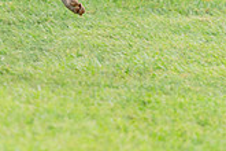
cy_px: -109
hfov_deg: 2.9
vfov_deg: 2.0
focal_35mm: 703
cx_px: -84
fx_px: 4413
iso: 1000
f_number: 2.8
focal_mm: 200
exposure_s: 1/640
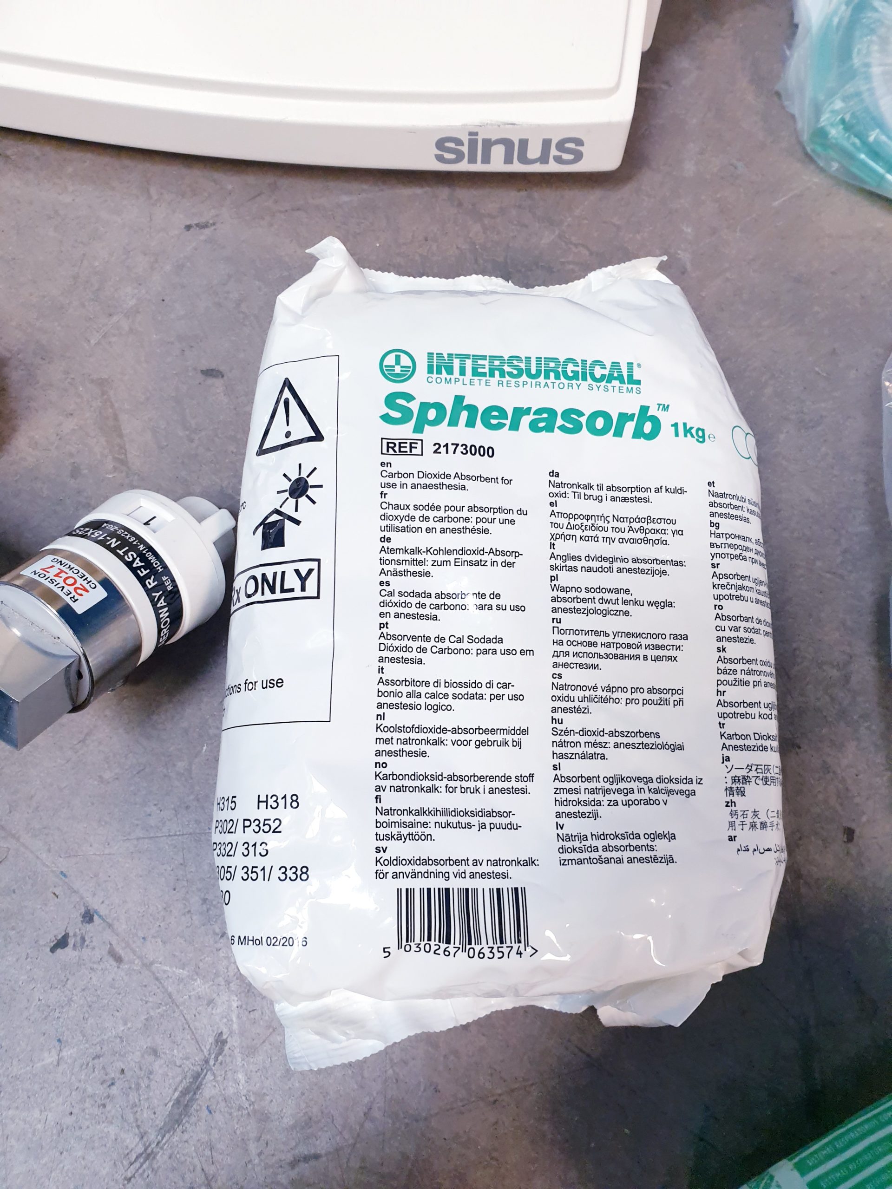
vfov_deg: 67.3
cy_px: 594
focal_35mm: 26
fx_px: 893
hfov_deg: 53.1
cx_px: 446
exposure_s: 1/50
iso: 160
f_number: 2.4
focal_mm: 4.3
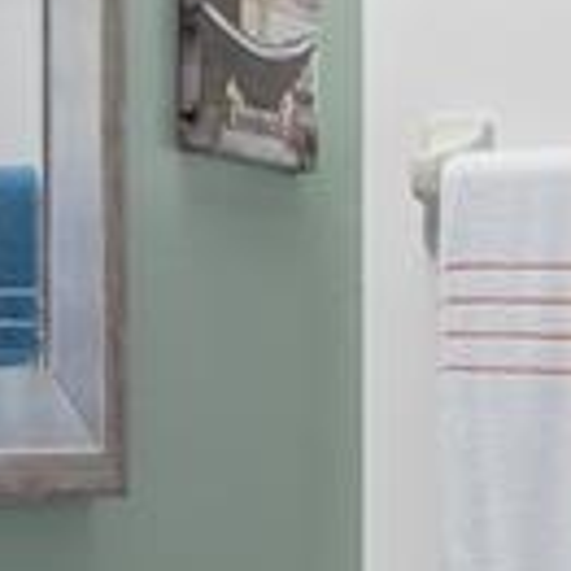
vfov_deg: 13.1
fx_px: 2482
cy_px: 436
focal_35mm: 133
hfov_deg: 13.1
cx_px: 331
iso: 320
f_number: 8
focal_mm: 20
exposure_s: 1/5
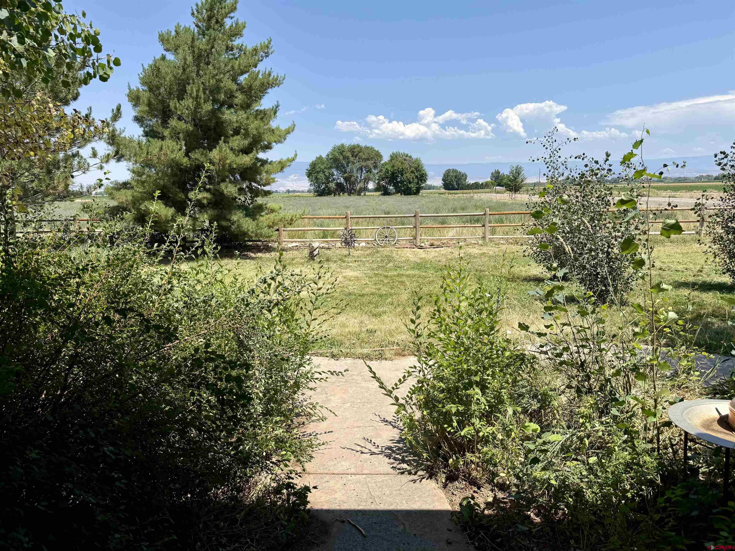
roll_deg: +1.7
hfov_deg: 71.6
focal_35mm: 24
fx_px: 510
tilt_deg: -9.2
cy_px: 276
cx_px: 368
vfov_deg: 56.8
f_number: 1.78
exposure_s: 1/4167
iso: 80
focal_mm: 6.76
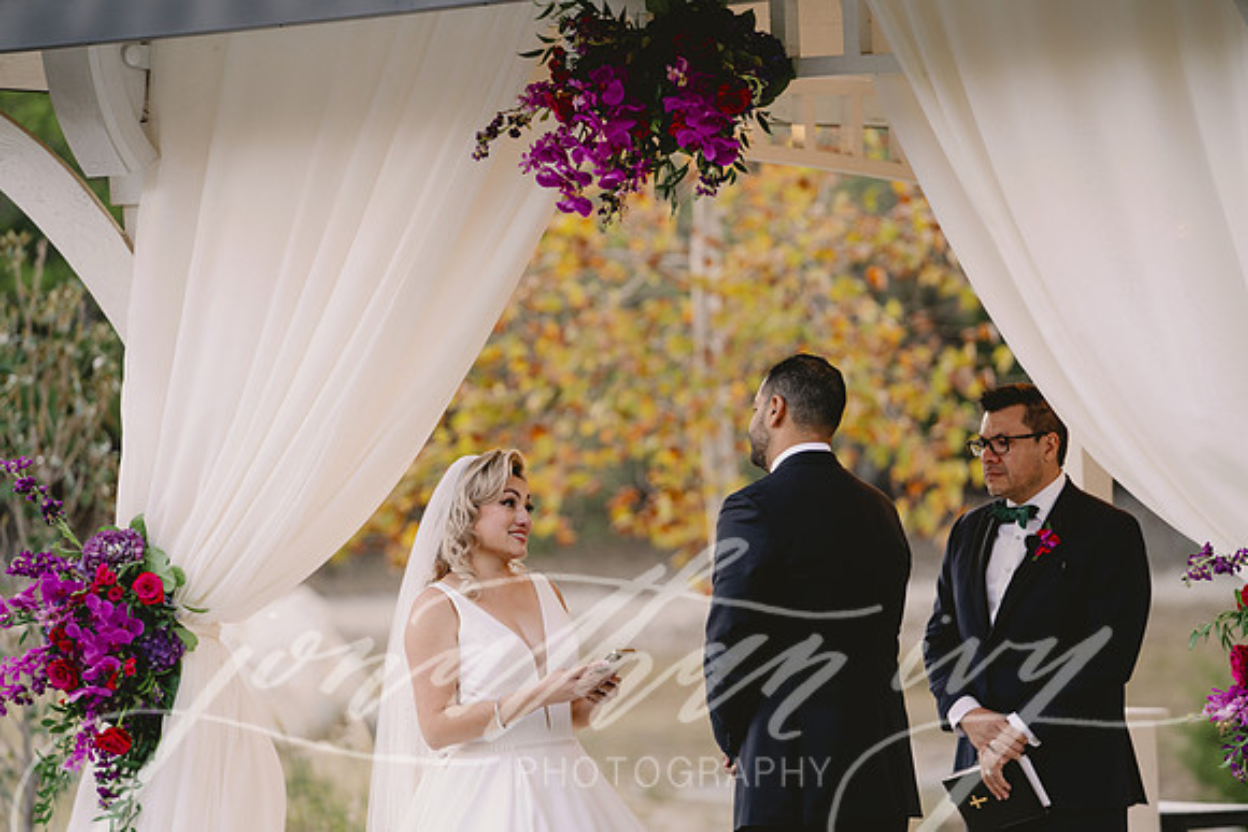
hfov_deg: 12.0
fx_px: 5929
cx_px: 624
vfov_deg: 8.0
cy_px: 416
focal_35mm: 171
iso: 800
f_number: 3.2
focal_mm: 171
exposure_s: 1/320
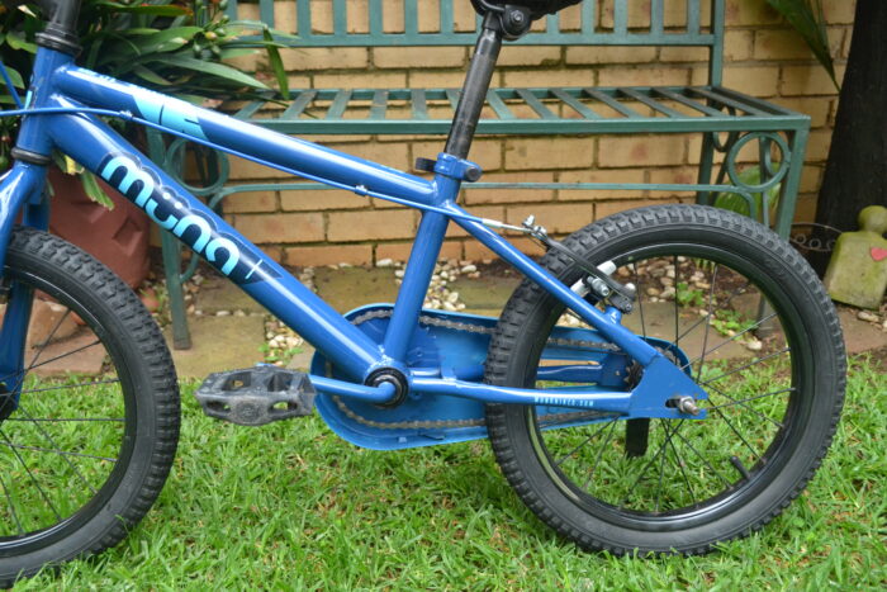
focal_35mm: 30
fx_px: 739
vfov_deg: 43.6
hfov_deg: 61.9
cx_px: 444
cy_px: 296
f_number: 5.6
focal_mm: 20
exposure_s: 1/50
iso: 1400
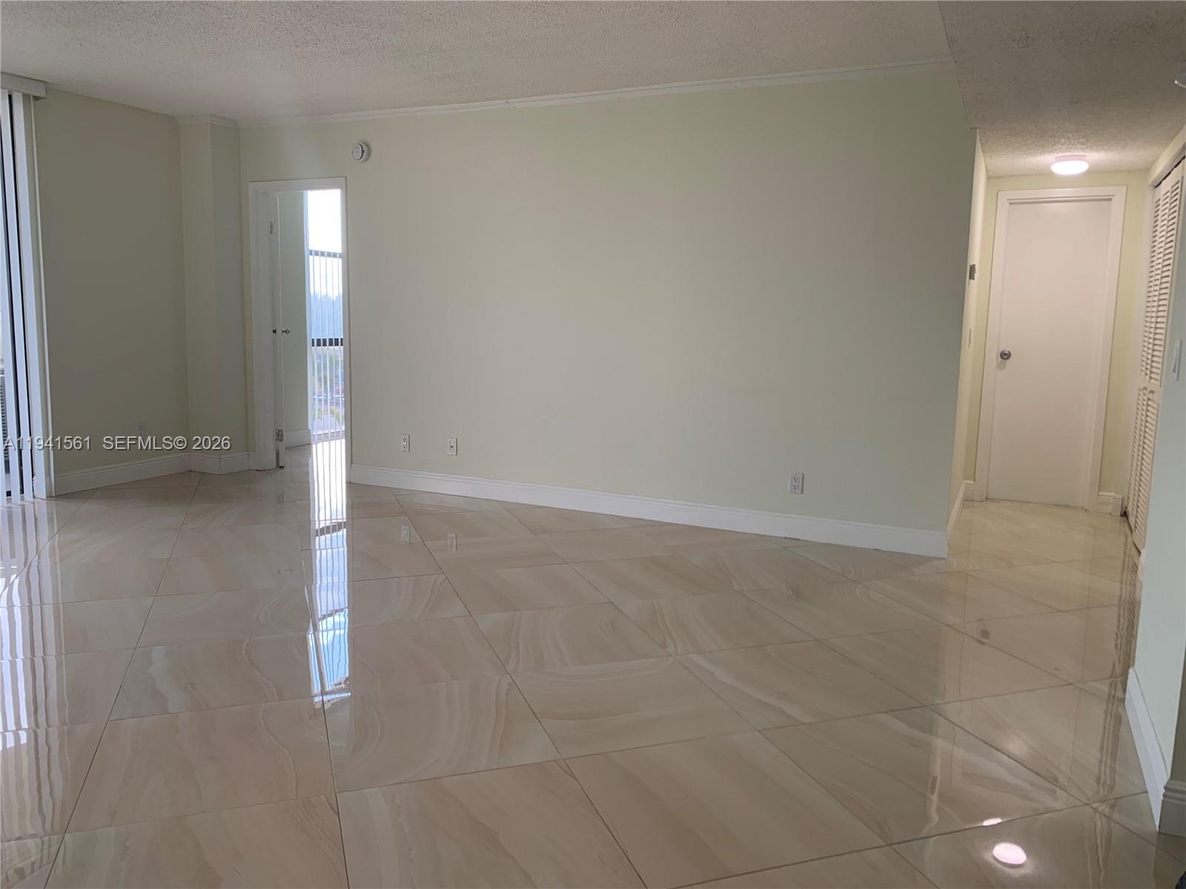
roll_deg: -1.7
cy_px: 444
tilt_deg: -7.6
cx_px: 593
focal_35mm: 26
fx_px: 891
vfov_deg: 53.1
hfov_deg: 67.3
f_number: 1.8
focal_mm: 4.25
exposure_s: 1/60
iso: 50
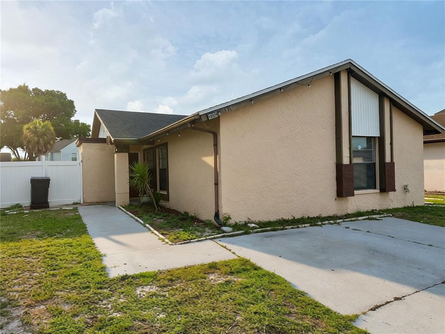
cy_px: 167
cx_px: 222
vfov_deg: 56.8
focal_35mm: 24
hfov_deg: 71.6
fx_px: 309
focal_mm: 6.86
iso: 80
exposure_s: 1/8197
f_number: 1.78
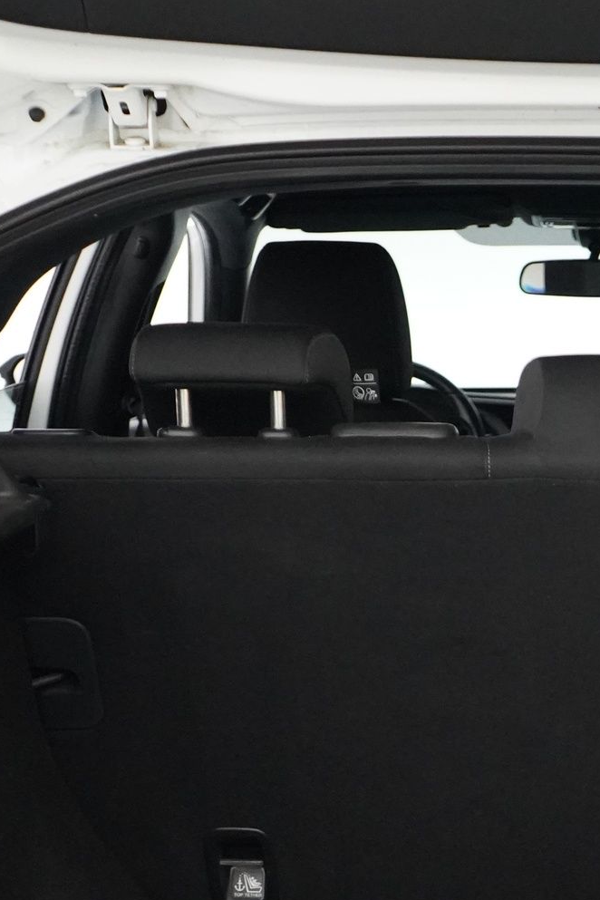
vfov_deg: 27.1
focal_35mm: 73
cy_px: 740
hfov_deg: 18.2
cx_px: 615
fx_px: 1825
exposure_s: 1/160
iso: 12800
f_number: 3.5
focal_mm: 29
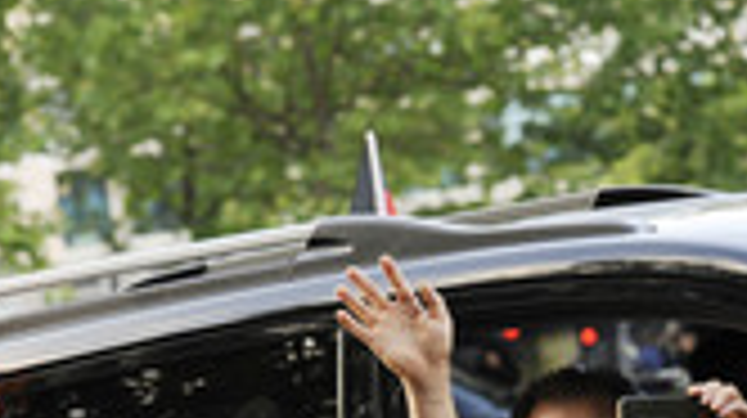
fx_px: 3938
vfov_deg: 6.0
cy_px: 602
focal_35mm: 199
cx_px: 482
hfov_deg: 10.8
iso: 640
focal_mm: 70
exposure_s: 1/320
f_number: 4
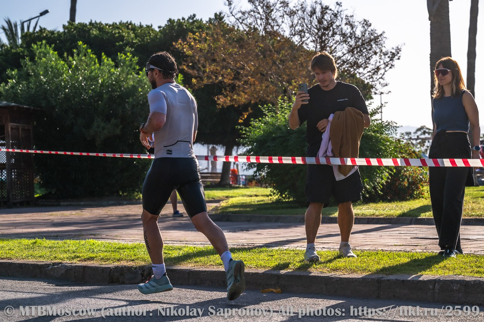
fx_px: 1479
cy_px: 161
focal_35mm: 110
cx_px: 242
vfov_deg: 12.4
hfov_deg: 18.6
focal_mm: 110
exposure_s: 1/1250
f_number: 8
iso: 320
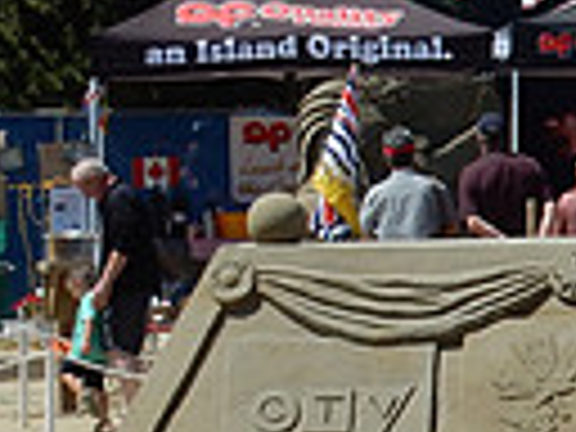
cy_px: 214
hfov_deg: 6.0
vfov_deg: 4.6
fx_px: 5341
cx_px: 1143
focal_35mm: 321
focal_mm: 12.6
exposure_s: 1/1000
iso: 125
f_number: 4.8
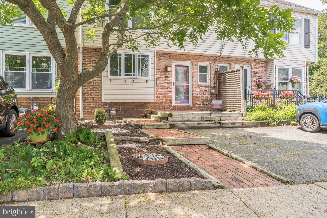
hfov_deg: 73.7
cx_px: 164
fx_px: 218
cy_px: 109
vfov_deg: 53.1
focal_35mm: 24
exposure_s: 1/13
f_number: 11
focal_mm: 24
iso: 100
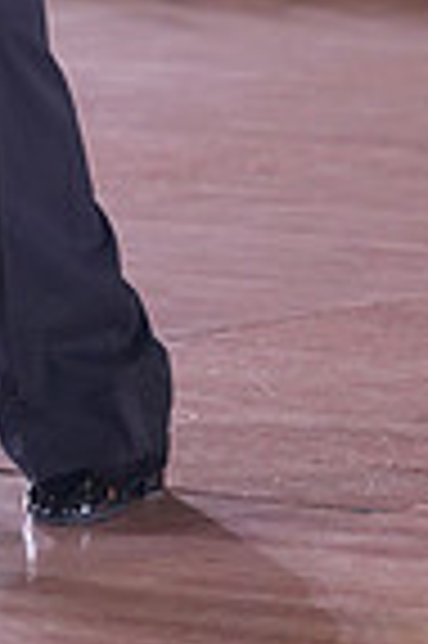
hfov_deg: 3.4
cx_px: -110
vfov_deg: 5.0
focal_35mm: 406
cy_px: -387
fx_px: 7257
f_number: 4
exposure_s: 1/400
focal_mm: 100
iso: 1600
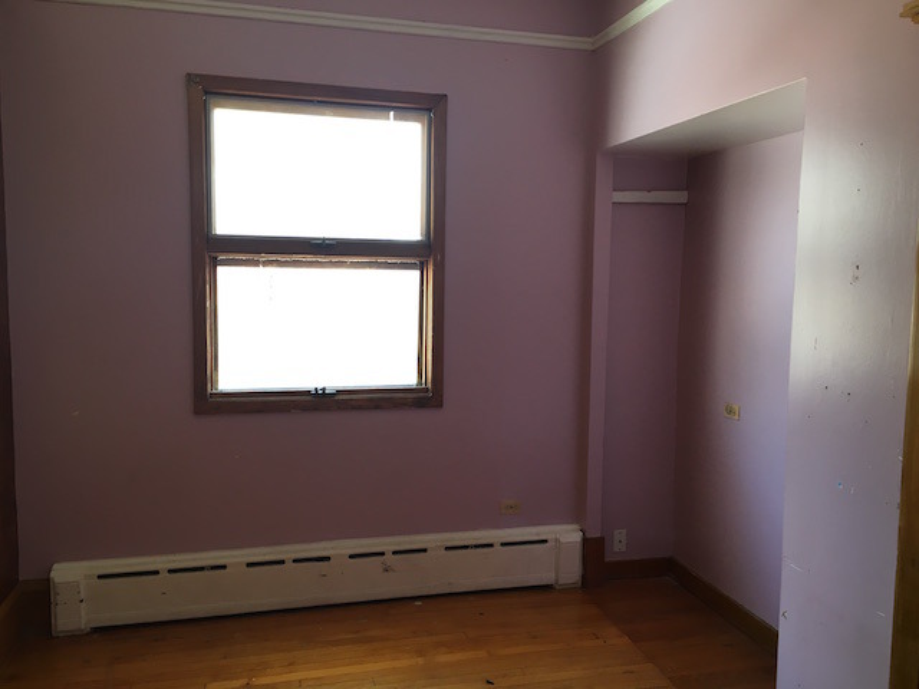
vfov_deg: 48.2
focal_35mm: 29
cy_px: 344
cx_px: 460
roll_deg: -0.3
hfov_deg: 61.7
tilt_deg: -6.0
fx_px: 770
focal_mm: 4.15
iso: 64
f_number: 2.2
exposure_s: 1/30
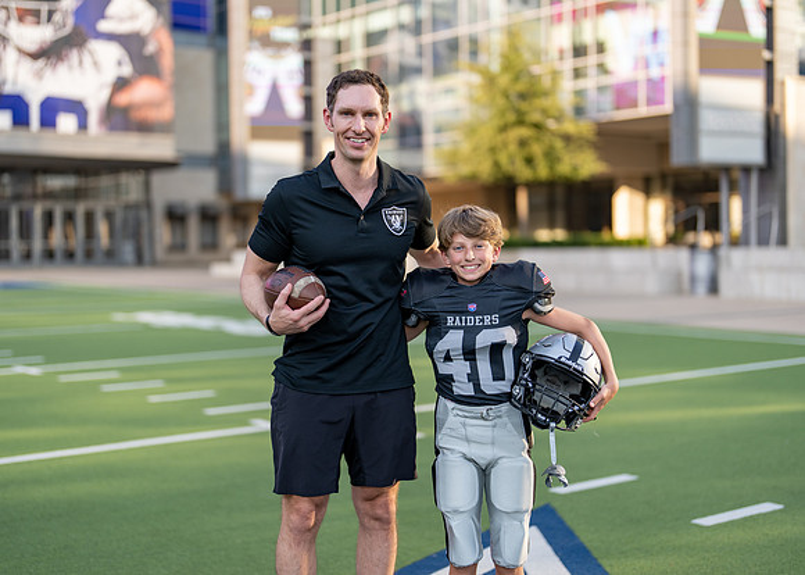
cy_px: 288
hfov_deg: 37.2
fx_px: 1198
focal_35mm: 52
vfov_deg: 27.0
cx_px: 402
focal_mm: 50
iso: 100
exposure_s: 1/2500
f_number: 1.2
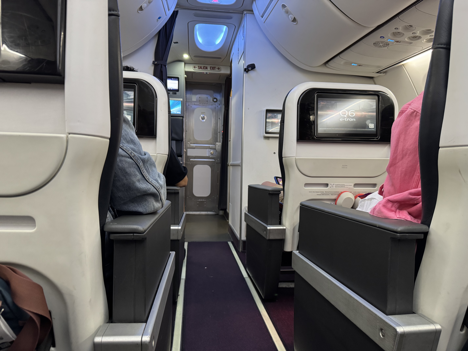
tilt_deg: -2.2
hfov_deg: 71.6
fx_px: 324
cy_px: 176
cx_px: 234
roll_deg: -1.2
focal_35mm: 24
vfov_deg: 56.8
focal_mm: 6.76
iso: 640
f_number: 1.78
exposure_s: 1/59
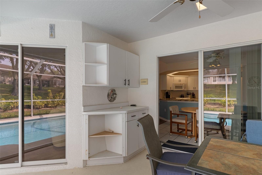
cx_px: 131
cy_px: 88
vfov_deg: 63.2
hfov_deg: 85.4
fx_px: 142
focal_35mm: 20
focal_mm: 13
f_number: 8
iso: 320
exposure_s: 1/90
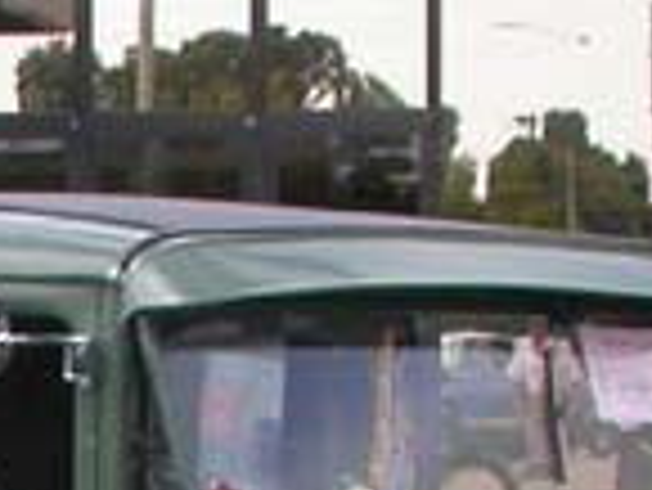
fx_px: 5052
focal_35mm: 268
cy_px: 1137
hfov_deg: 7.0
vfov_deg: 5.4
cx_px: -890
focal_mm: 7.85
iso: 100
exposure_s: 1/191
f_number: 6
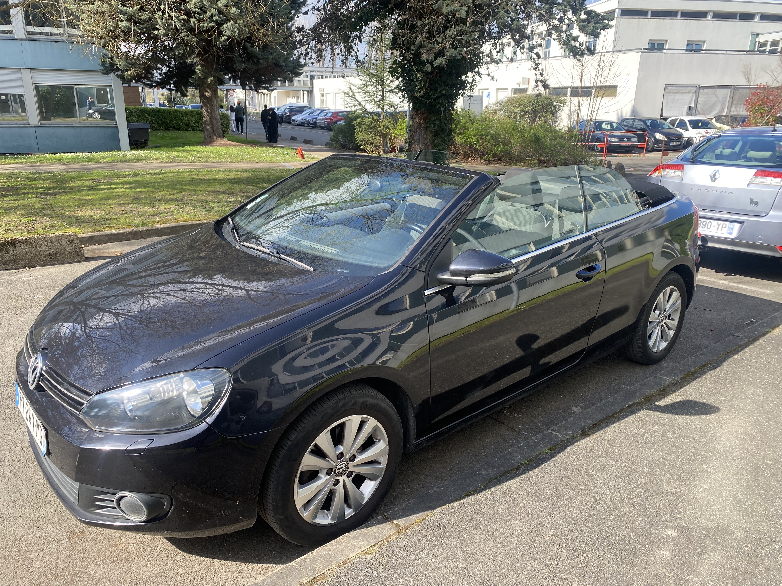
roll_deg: -0.4
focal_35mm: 26
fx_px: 587
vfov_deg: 53.1
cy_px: 293
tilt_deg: -18.6
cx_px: 391
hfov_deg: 67.3
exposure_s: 1/630
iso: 32
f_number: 1.8
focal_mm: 4.25
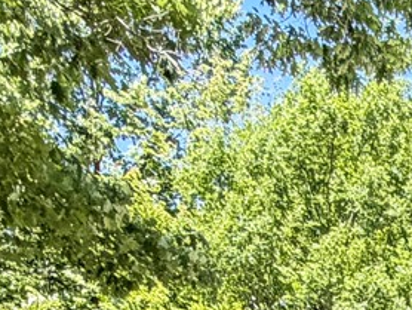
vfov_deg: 9.9
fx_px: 1227
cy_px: 986
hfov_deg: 16.9
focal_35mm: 103
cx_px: 651
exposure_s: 1/419
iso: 64
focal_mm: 2.22
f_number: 2.2
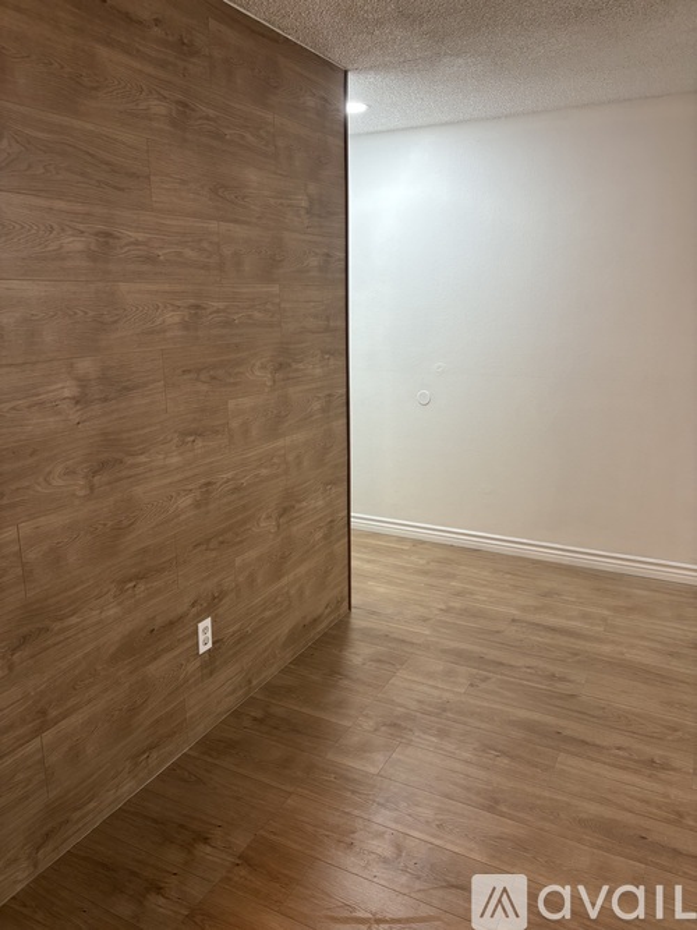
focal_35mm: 26
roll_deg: +0.8
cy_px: 465
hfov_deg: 53.0
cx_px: 348
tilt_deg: -11.5
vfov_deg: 67.3
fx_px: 698
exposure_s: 1/60
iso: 100
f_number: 1.6
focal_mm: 5.96
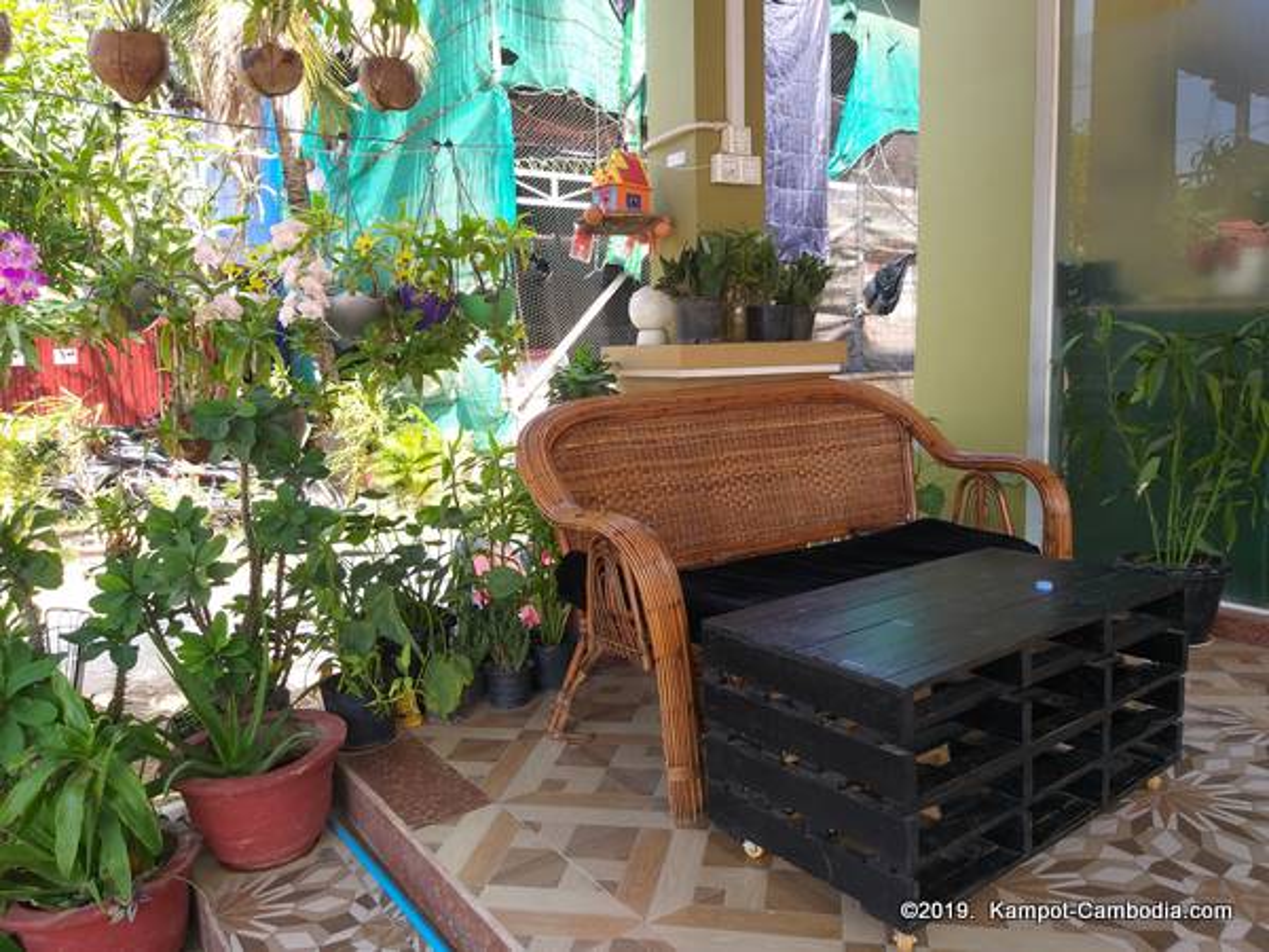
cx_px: 634
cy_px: 476
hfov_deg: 67.3
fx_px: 953
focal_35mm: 26
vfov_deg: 53.1
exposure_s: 1/226
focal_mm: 3.93
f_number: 1.7
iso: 40
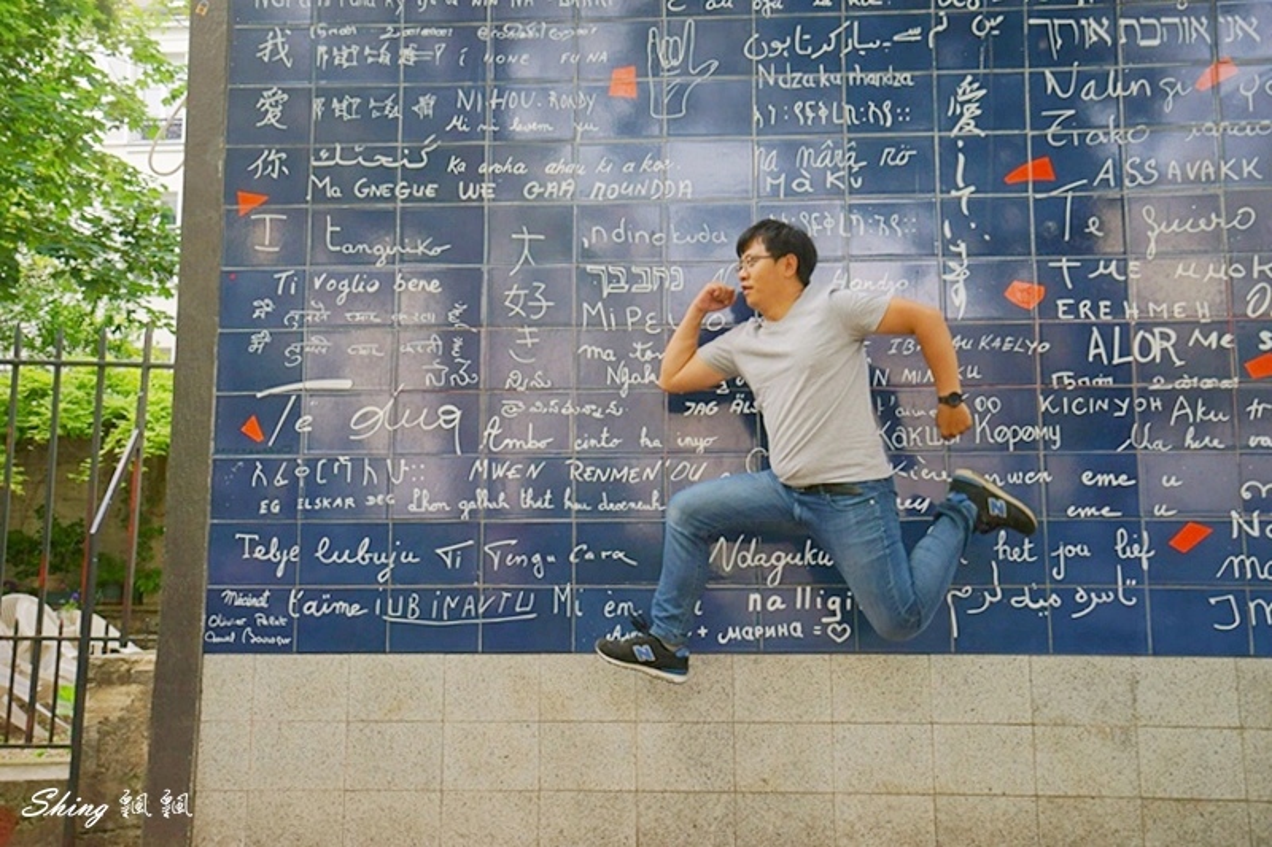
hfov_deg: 54.4
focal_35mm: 35
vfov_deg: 37.8
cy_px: 424
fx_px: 1236
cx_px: 636
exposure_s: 1/400
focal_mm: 35
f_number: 5.6
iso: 800
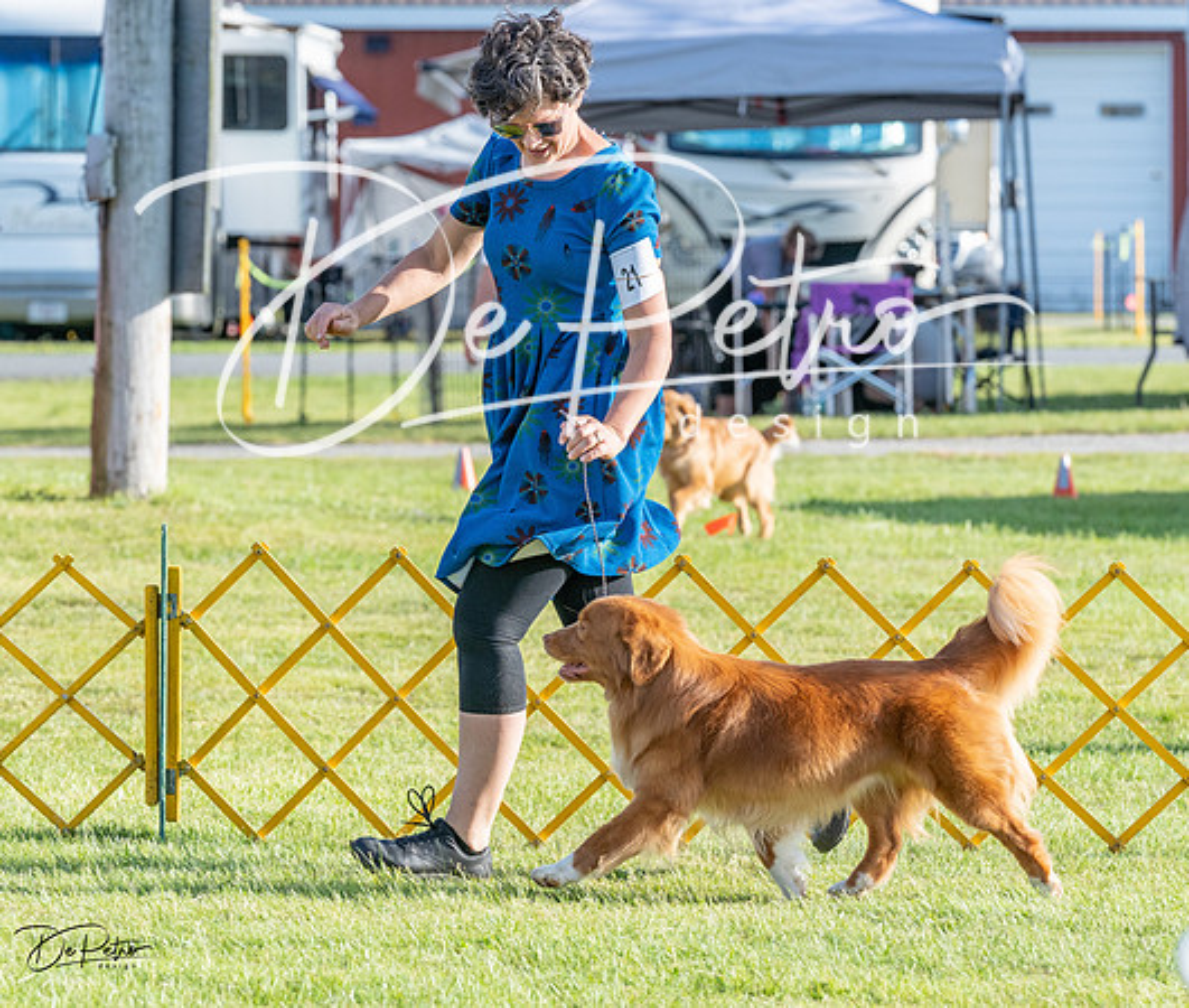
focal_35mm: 219
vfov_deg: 7.3
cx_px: 571
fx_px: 7905
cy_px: 537
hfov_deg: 8.6
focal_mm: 171
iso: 800
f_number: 6.3
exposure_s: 1/1250
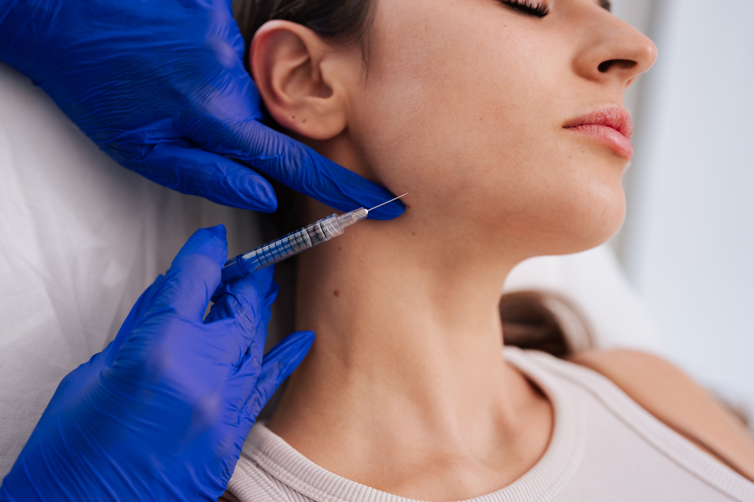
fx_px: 1047
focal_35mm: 50
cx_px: 377
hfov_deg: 39.6
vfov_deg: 27.0
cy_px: 251
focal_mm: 50
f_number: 2.8
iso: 160
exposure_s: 1/250
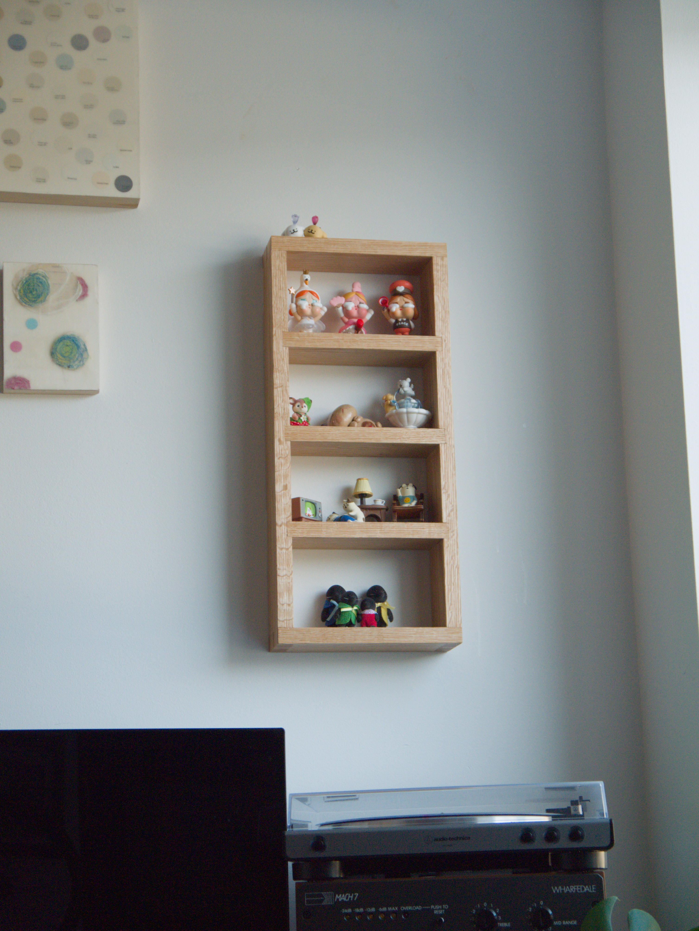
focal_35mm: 72
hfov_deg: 20.5
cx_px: 350
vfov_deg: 27.0
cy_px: 466
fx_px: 1937
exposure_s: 1/80
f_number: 5.3
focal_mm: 36
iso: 160
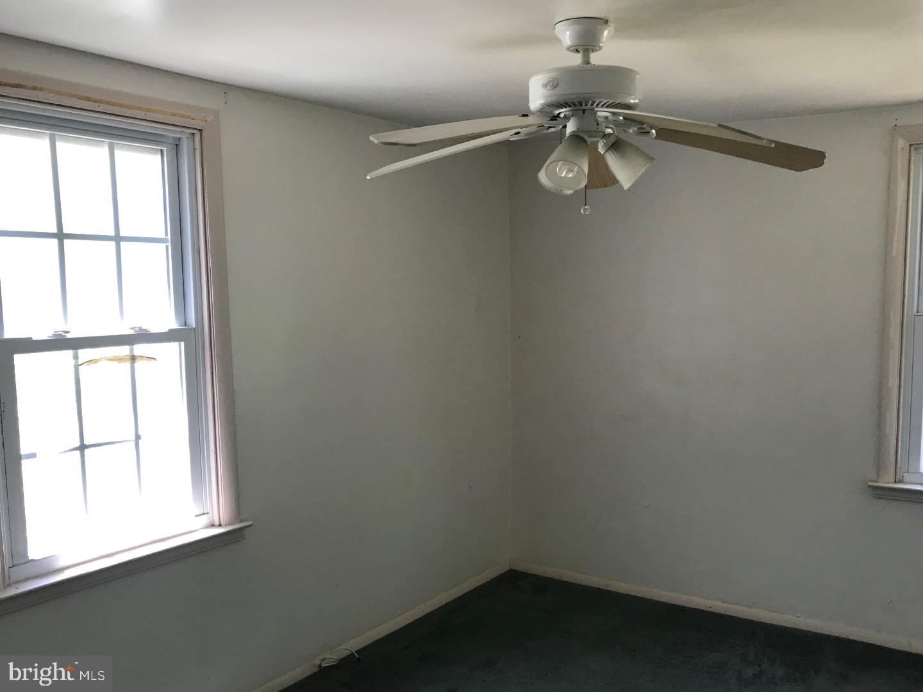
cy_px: 346
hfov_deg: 63.4
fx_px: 747
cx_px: 462
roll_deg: +1.3
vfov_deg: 49.7
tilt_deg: -6.9
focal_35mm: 28
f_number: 1.8
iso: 25
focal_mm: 3.99
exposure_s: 1/30
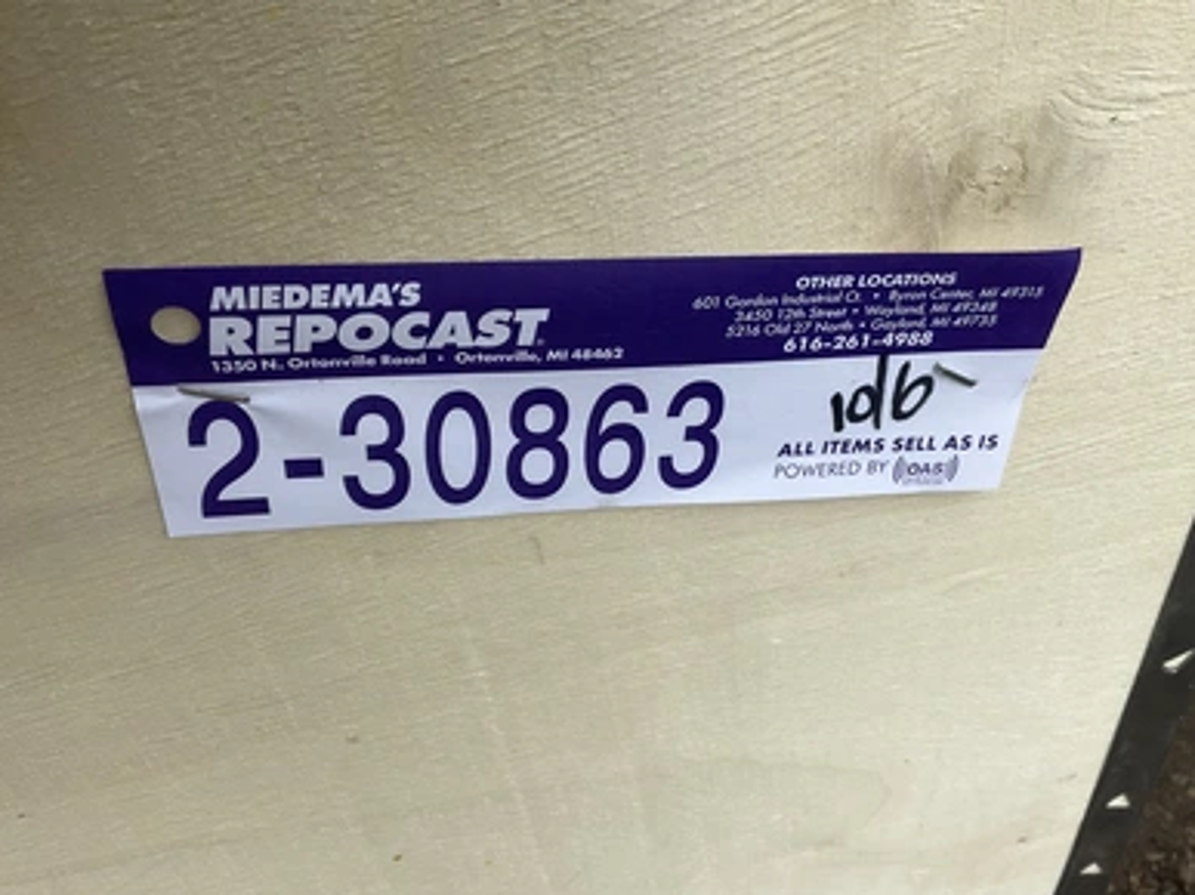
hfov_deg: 60.0
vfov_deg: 46.8
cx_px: 608
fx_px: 1035
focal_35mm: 30
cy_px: 438
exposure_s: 1/491
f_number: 1.8
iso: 25
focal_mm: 3
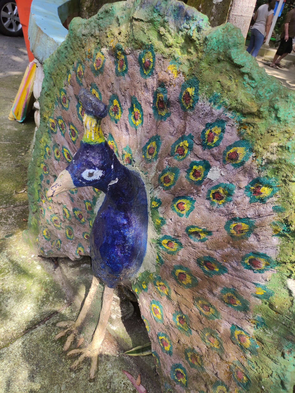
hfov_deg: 54.9
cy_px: 196
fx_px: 284
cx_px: 148
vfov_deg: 69.4
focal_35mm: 25
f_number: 1.89
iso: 100
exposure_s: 1/438
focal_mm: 5.43
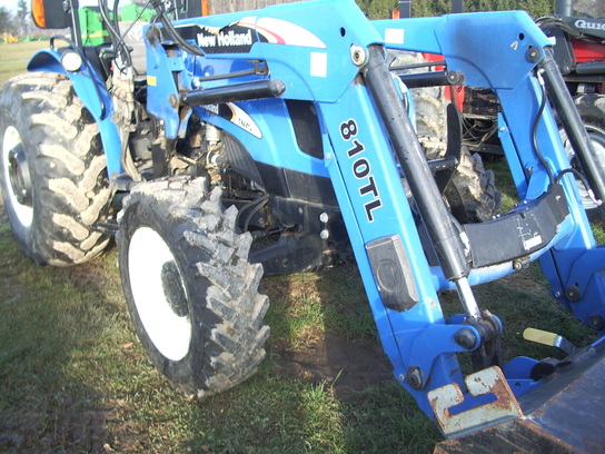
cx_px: 302
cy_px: 227
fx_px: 612
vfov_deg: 40.7
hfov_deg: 52.6
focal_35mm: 35
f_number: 2.6
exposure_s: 1/100
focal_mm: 5.8
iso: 50
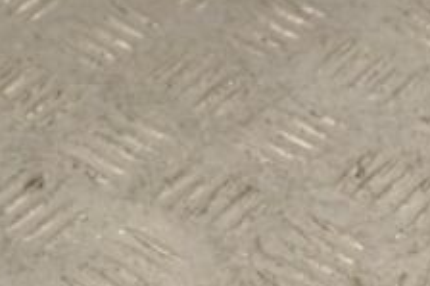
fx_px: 1826
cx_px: 127
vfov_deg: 8.8
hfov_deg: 13.4
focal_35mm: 153
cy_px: 376
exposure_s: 1/320
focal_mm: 38
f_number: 9
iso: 3200
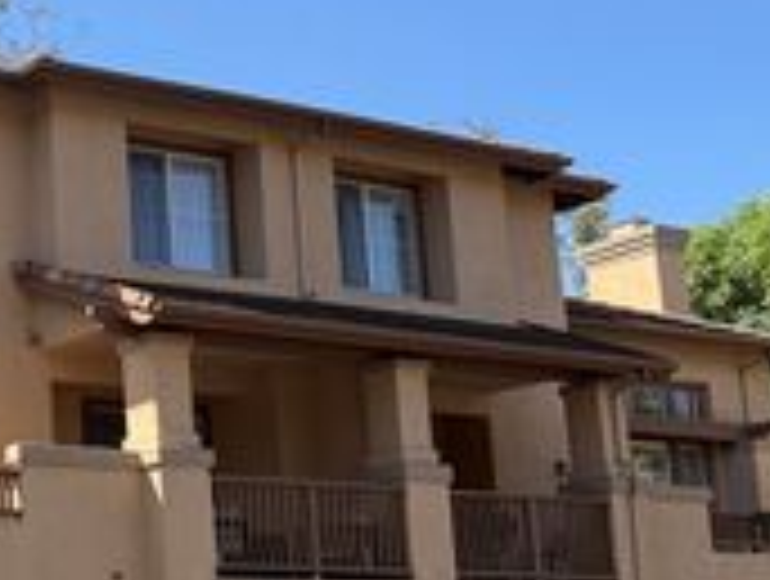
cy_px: 492
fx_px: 1560
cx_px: -248
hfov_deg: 24.1
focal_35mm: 70
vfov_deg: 20.8
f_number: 1.78
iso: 100
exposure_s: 1/2299
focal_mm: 6.76
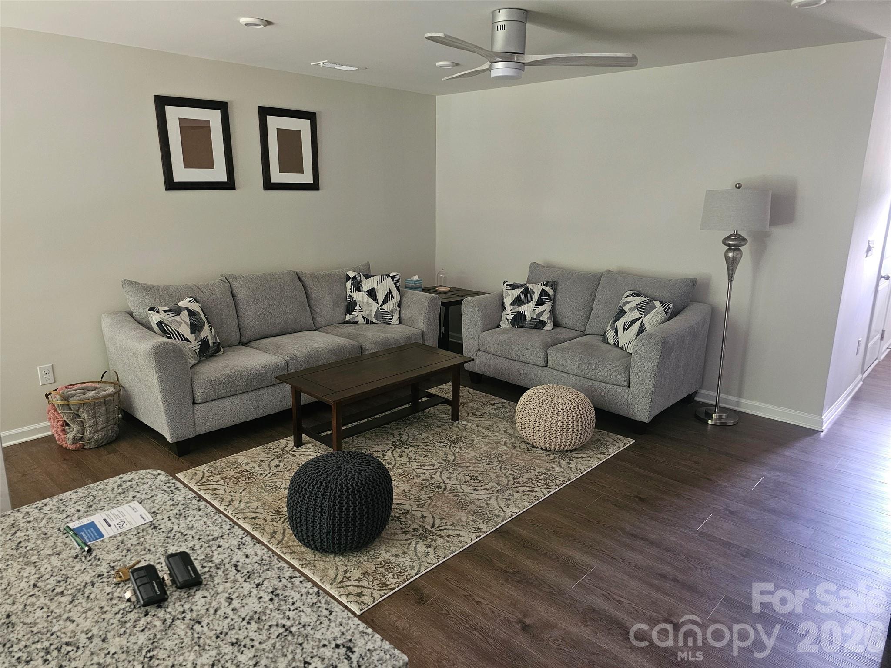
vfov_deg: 58.9
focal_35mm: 23
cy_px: 334
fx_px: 592
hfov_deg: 73.9
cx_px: 446
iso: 640
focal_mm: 6.3
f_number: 1.7
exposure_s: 1/24
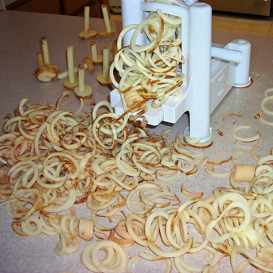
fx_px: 437
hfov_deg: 34.4
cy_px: 125
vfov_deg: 34.7
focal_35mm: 49
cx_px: 177
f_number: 3.2
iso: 50
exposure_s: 1/60.1
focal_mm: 6.3
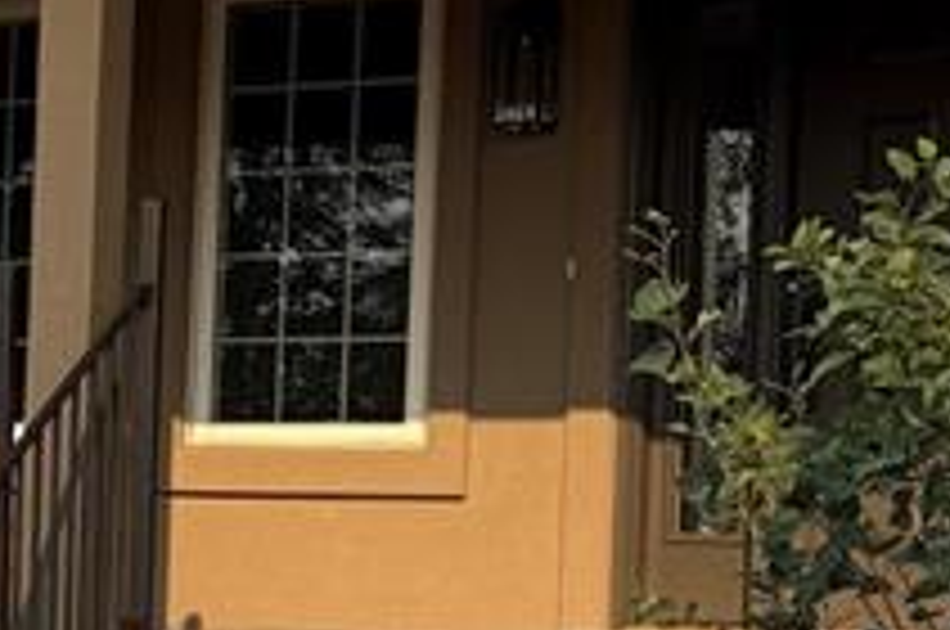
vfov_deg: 10.6
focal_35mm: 128
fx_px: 3373
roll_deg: -2.1
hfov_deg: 15.1
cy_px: 513
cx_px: -356
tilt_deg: +2.3
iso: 80
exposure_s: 1/3425
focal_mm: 6.76
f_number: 1.78
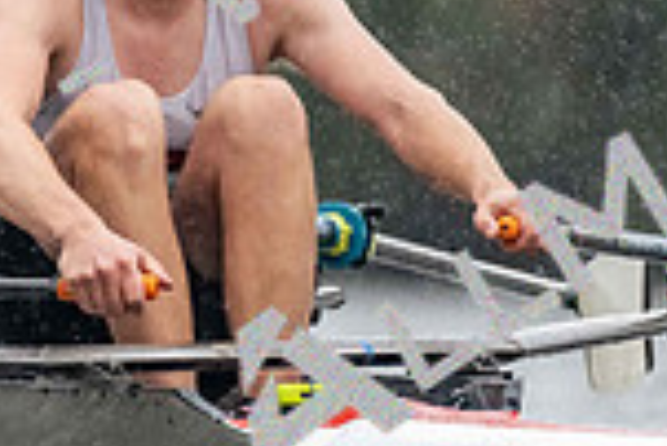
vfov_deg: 0.6
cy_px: 99
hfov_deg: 0.9
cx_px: -141
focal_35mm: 2299
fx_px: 42635
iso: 4500
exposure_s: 1/2500
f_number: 4
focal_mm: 600
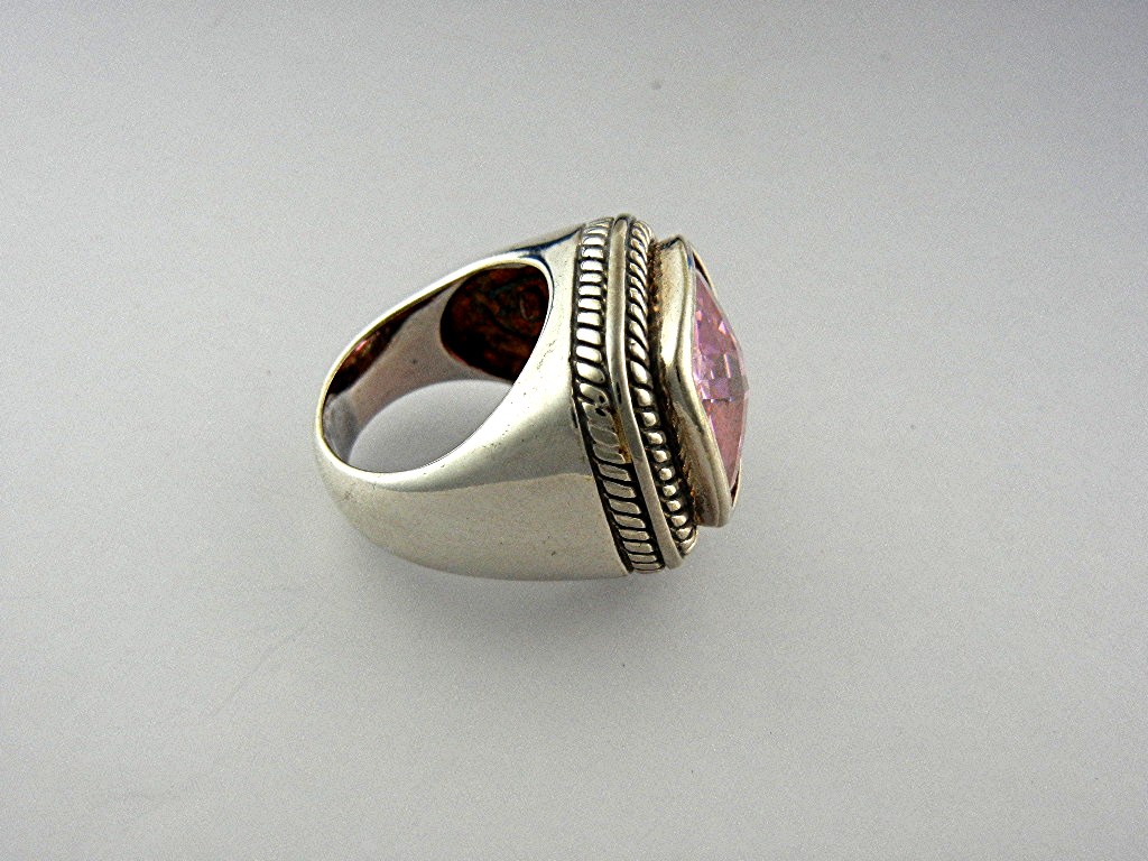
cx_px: 574
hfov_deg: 32.7
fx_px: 1957
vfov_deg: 24.8
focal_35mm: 59
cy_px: 430
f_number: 4
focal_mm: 10.6
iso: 256
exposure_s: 1/60
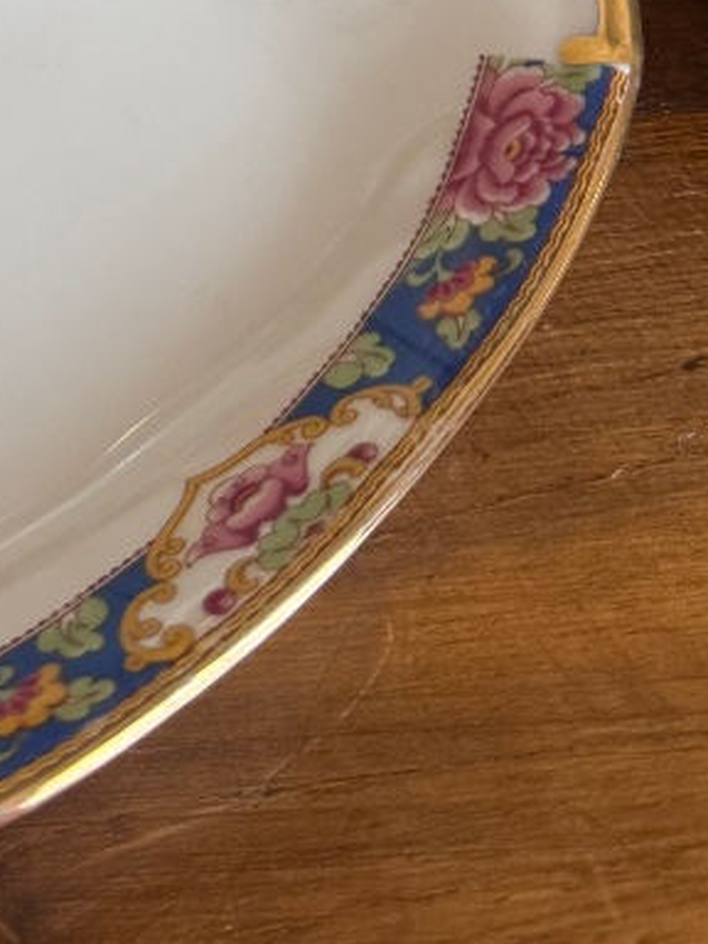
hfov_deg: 17.7
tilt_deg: -47.0
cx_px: -347
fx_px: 2045
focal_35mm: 75
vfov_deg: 23.6
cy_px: -211
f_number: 1.78
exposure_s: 1/67
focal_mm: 6.76
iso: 200
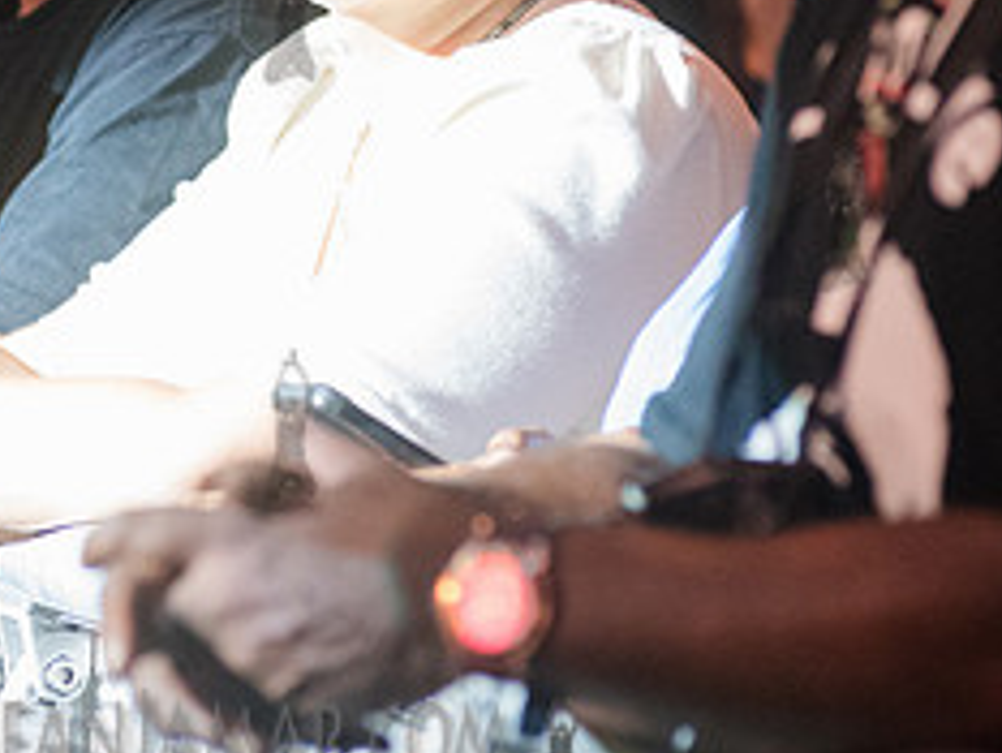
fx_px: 10049
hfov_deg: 5.7
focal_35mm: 347
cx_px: 288
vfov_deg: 4.3
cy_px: 6
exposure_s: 1/250
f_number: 3.5
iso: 6400
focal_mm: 145
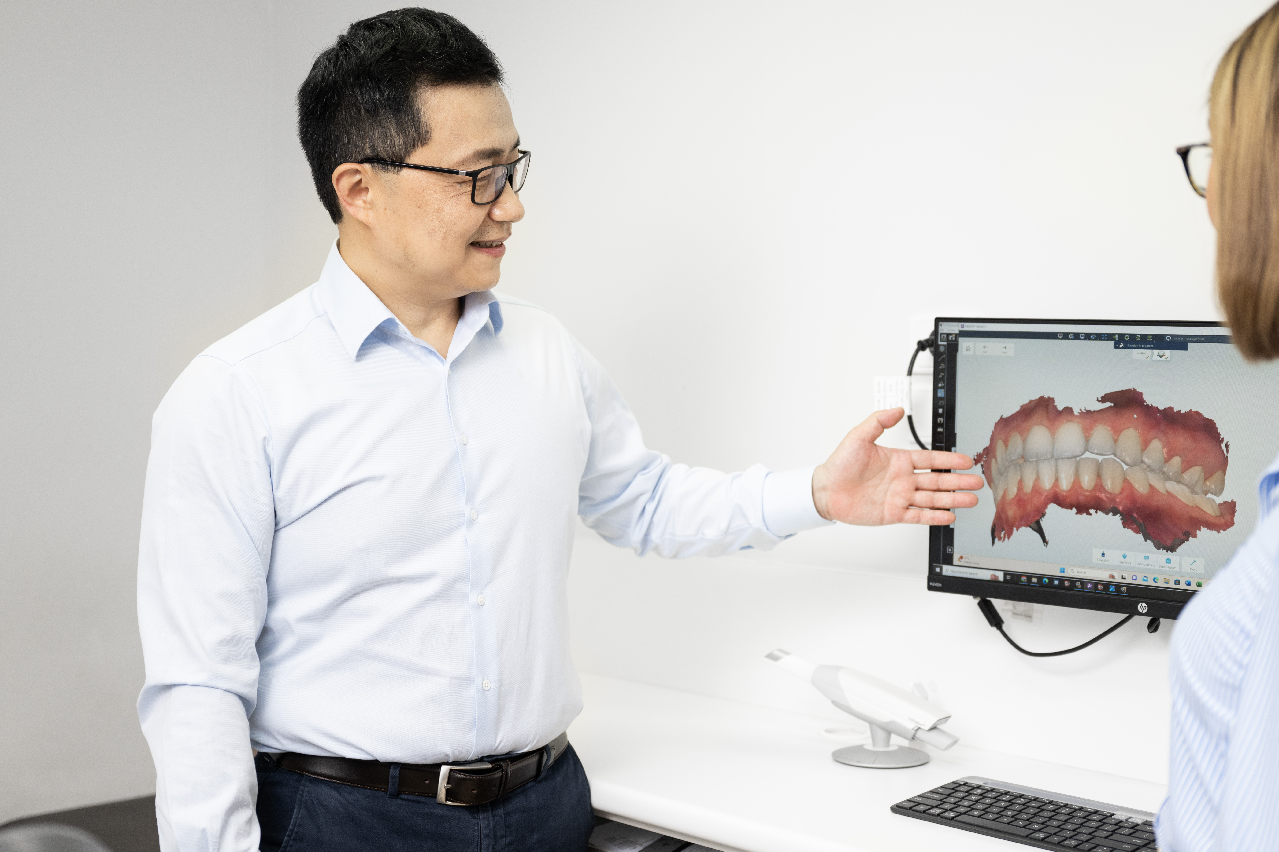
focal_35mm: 49
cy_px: 382
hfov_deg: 40.2
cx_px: 754
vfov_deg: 27.5
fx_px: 1741
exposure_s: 1/200
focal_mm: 40
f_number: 2.8
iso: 500
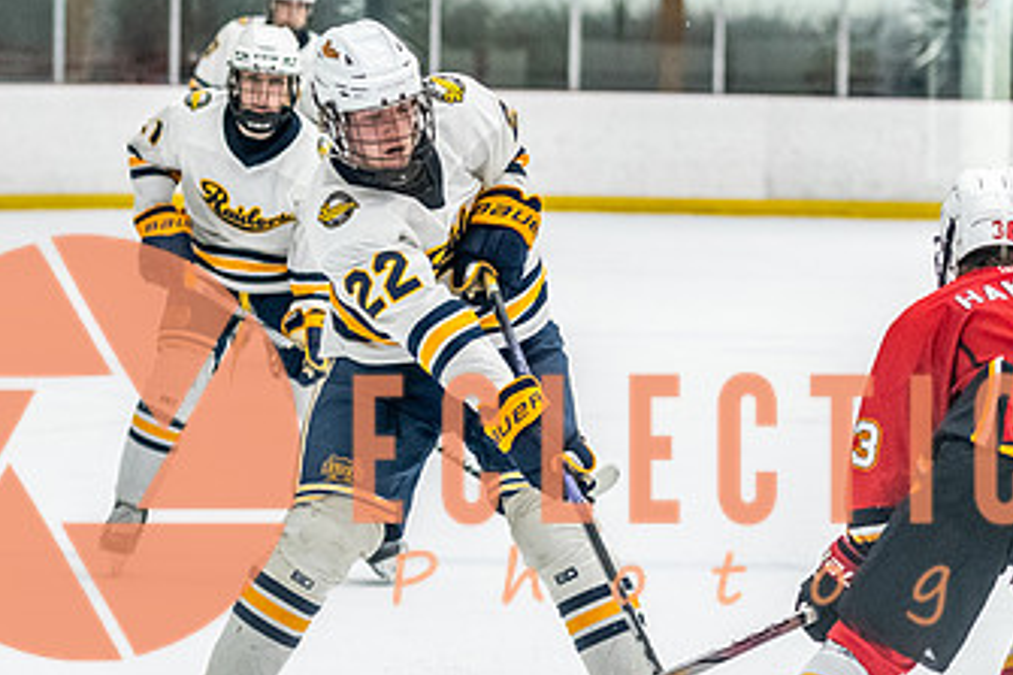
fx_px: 7200
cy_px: 488
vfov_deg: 5.4
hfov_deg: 8.0
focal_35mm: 256
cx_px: 380
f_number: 2.8
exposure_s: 1/800
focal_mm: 90
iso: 3200
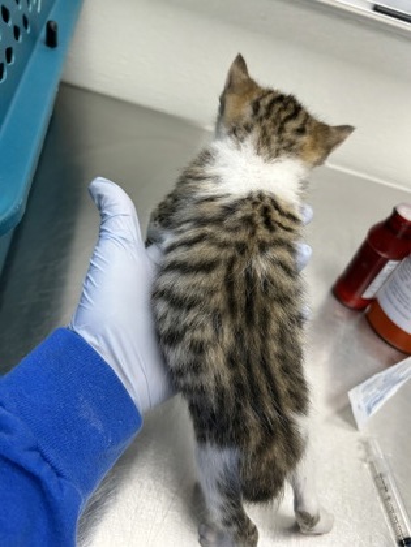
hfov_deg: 53.1
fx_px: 412
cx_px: 206
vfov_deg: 67.3
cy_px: 274
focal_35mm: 26
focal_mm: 5.7
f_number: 1.5
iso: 64
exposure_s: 1/120
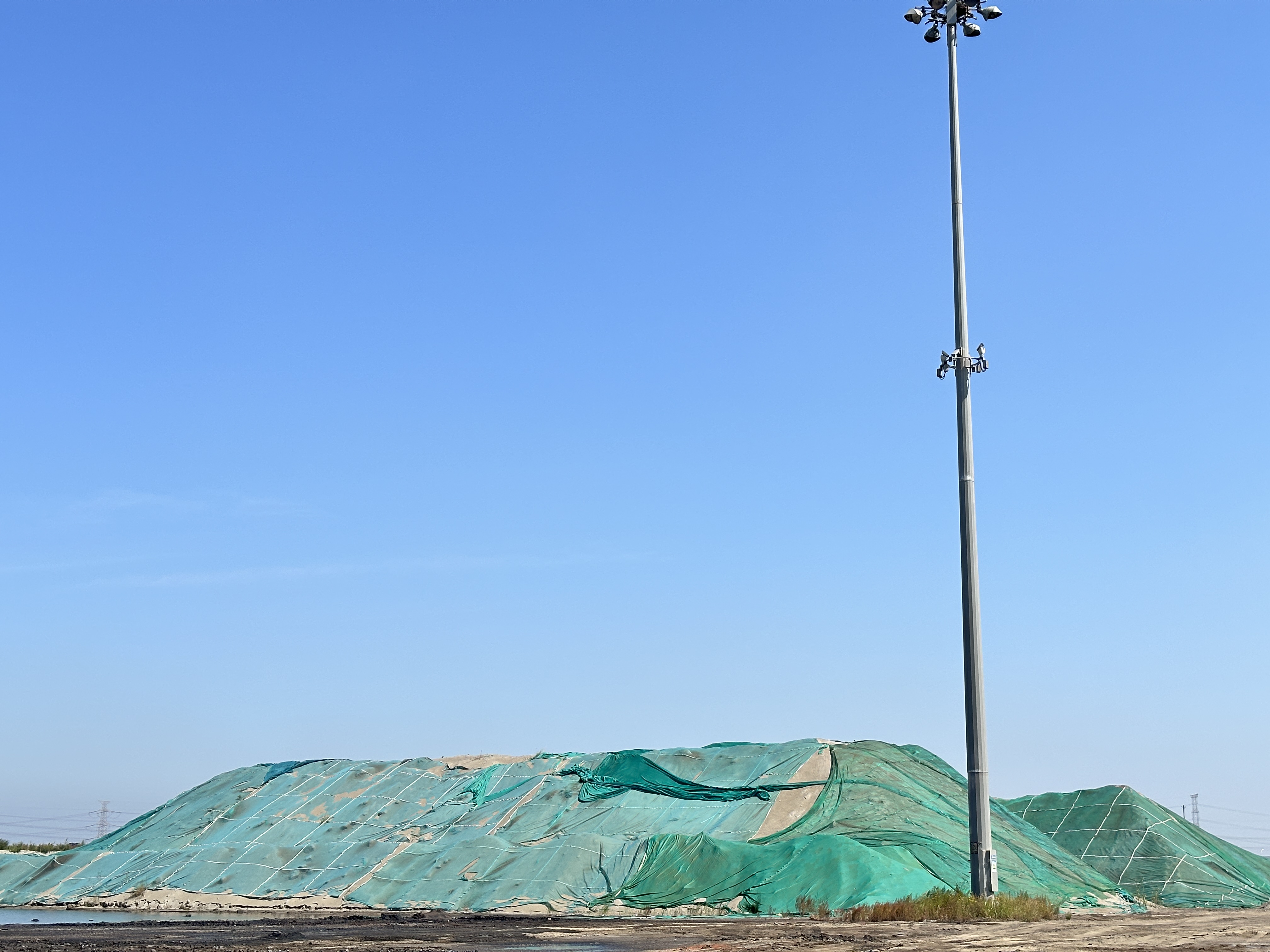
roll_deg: -0.6
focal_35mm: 48
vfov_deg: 30.3
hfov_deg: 39.7
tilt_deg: +12.7
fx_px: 1761
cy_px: 476
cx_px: 635
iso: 64
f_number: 1.78
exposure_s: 1/4184
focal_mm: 6.86
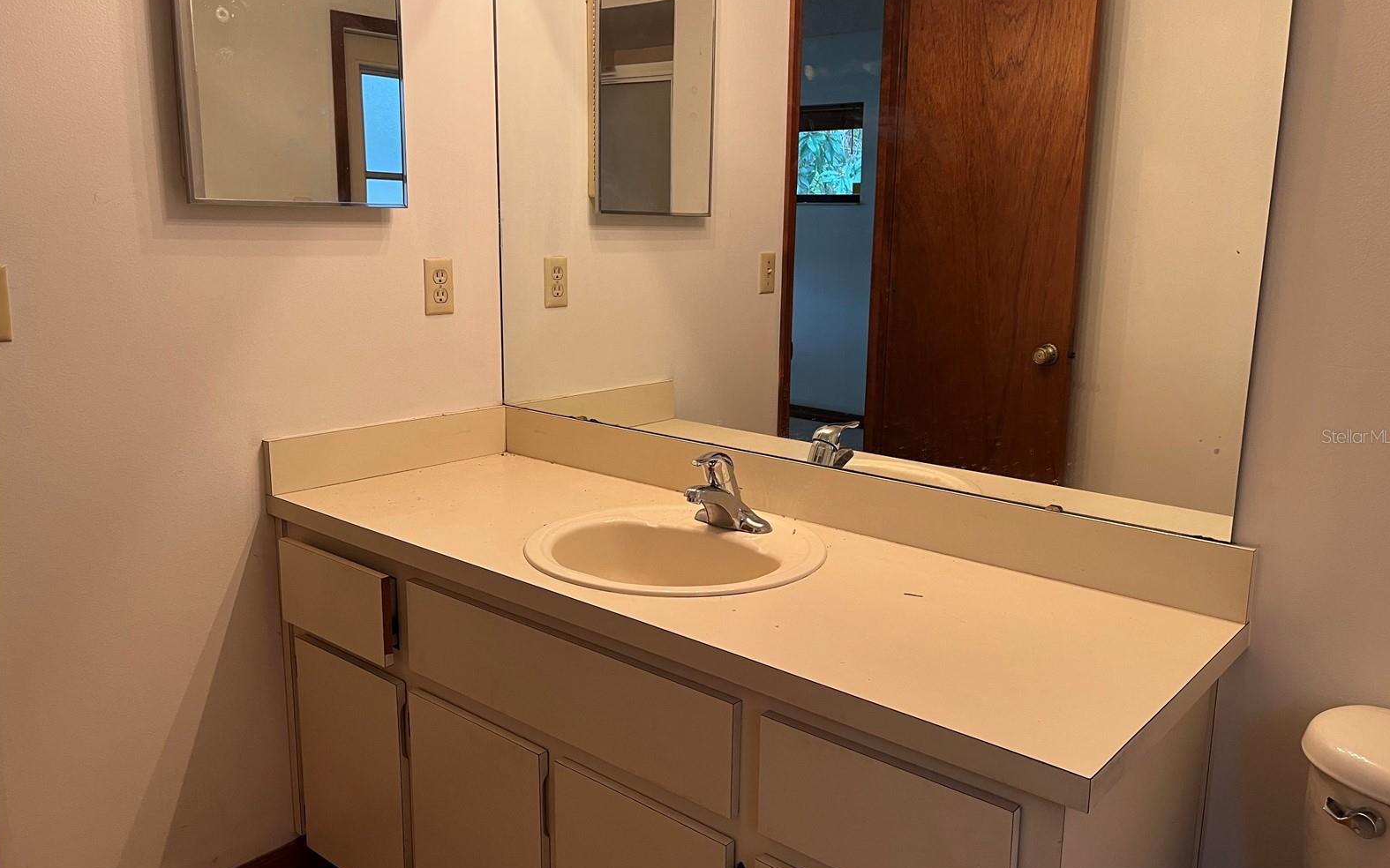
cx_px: 699
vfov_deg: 44.5
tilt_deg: -10.4
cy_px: 436
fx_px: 1061
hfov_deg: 66.5
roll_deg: -0.8
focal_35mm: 28
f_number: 1.6
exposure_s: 1/60
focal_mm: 5.1
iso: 100
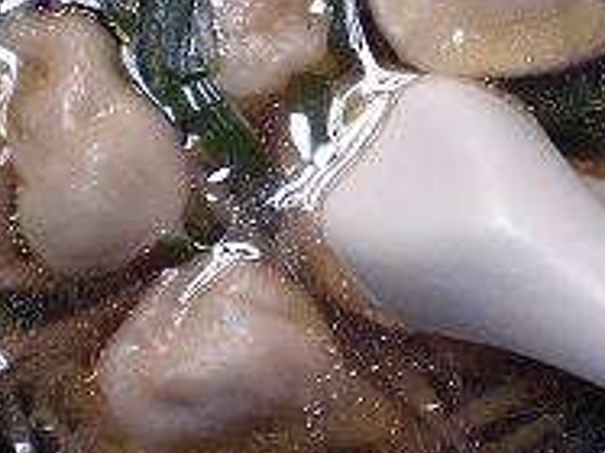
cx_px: 330
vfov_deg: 18.7
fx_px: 1362
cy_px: 87
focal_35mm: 78
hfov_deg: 25.0
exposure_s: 1/125
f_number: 3.1
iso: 800
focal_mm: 6.3
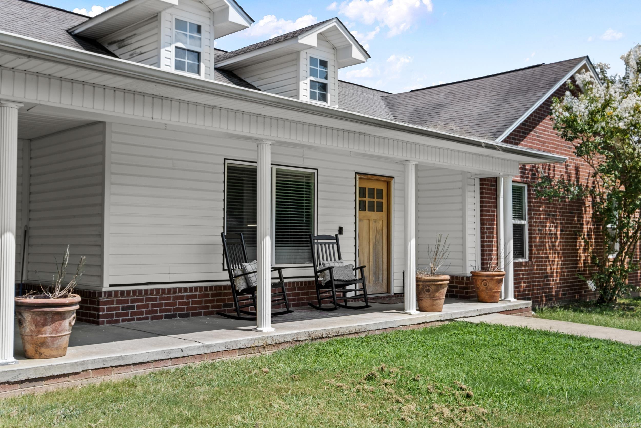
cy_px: 214
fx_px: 641
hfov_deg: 53.1
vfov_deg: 36.9
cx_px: 320
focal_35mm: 36
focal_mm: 24
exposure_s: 1/160
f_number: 8
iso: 200
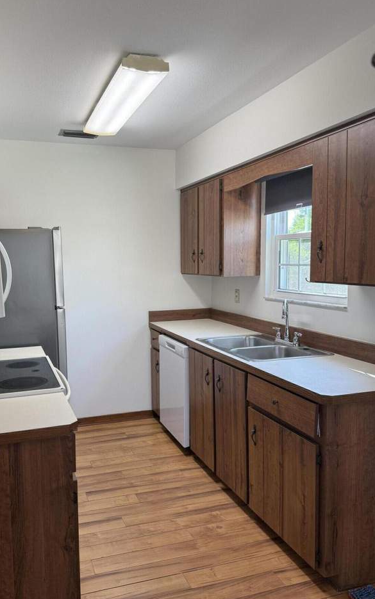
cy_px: 304
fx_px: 474
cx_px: 153
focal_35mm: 29
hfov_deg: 43.0
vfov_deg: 64.6
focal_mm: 6.76
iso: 125
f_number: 1.78
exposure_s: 1/120
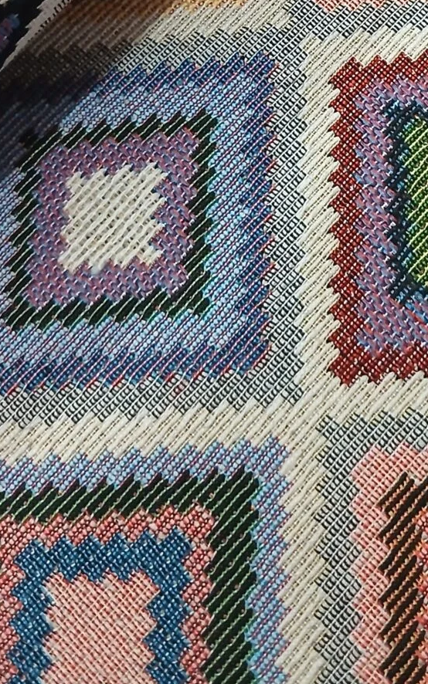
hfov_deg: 20.7
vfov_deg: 30.1
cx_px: 335
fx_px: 1157
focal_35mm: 62
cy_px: -39
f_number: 1.8
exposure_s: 1/25
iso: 320
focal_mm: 3.98
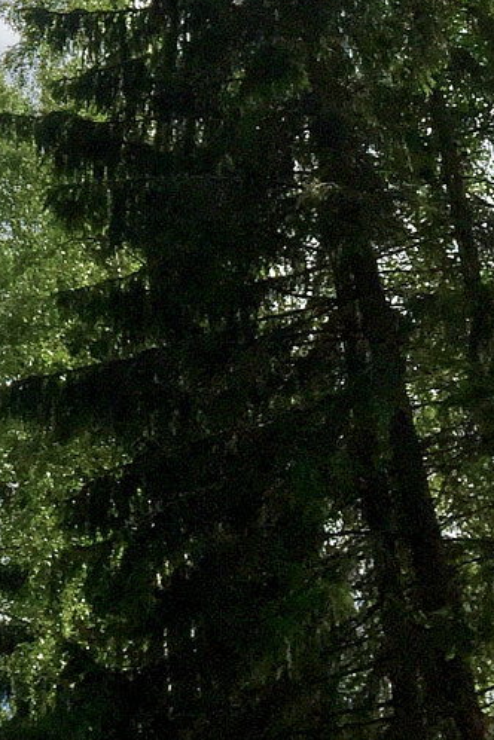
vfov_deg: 19.9
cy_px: -125
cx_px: -205
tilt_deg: +34.0
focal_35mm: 97
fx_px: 1996
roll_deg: -1.7
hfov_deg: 13.4
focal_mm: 4.15
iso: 32
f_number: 2.2
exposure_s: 1/3597
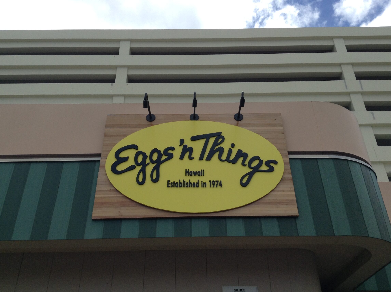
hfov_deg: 50.2
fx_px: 417
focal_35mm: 37
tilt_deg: +33.5
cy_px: 135
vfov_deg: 38.5
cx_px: 194
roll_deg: -0.6
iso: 25
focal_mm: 3.3
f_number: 2.4
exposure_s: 1/1318
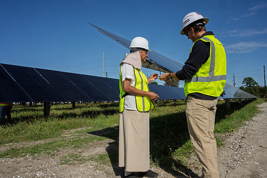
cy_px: 89
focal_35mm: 28
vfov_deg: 46.4
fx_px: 208
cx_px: 134
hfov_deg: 65.5
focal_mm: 28
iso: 200
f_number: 16
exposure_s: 1/320
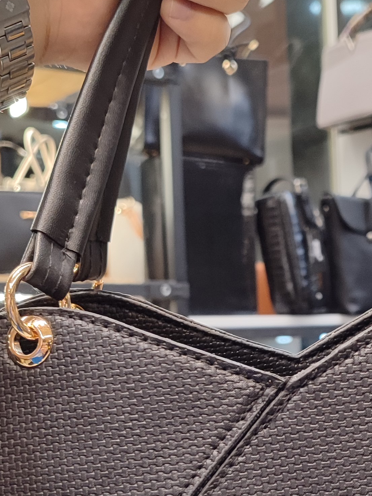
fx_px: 974
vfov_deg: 27.7
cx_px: 322
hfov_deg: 21.2
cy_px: 427
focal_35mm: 68
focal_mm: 5.95
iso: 82
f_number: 1.89
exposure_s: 1/60
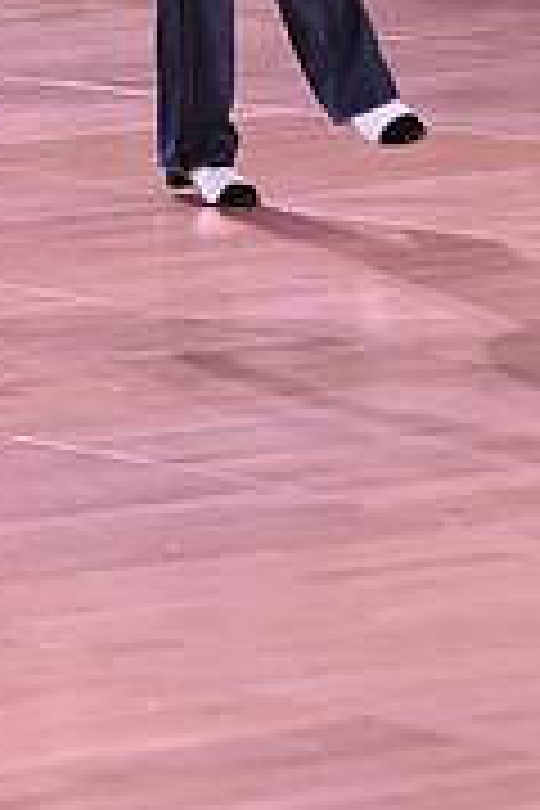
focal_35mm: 339
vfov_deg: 6.0
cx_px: -241
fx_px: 7627
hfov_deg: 4.0
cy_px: -392
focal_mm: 105
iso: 1600
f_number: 4.5
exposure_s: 1/250
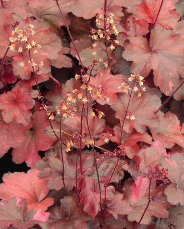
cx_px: 92
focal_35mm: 135
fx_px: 919
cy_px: 116
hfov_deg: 11.4
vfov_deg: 14.3
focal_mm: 23
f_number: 5
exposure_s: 1/40
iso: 160
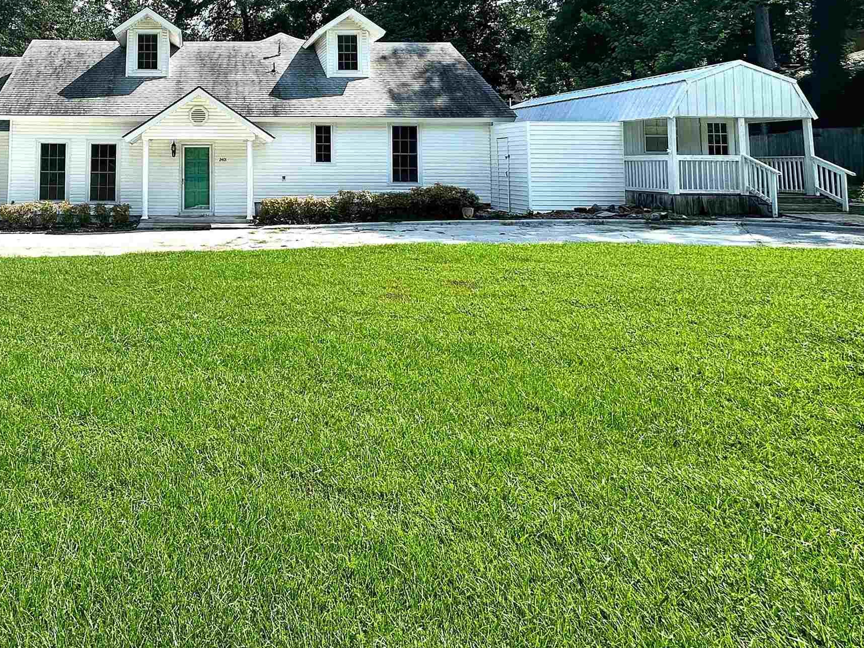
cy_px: 118
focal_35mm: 25
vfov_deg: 51.1
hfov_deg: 64.6
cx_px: 201
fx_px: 624
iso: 40
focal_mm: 2.22
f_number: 2.2
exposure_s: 1/1350
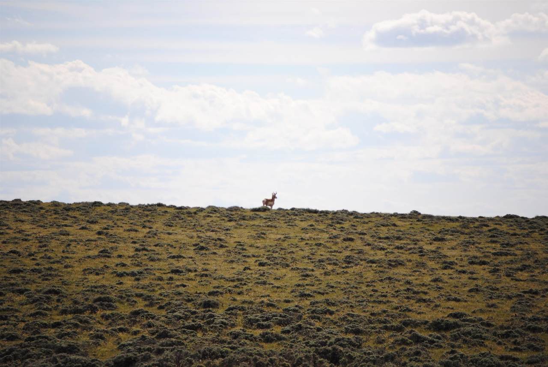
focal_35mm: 300
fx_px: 4572
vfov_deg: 4.6
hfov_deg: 6.9
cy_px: 184
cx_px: 274
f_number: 5.6
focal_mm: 200
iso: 200
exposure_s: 1/1600
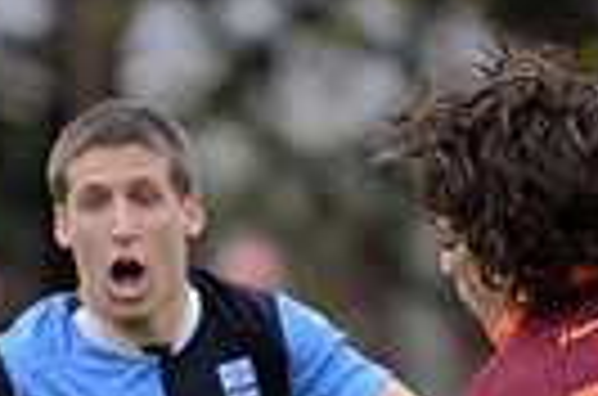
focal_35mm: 875
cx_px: 13
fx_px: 14500
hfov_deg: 2.4
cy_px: 704
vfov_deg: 1.6
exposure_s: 1/500
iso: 1000
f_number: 2.8
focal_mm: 200
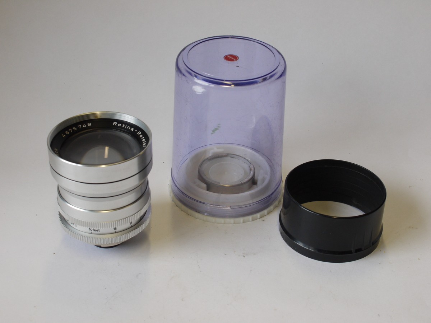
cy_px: 162
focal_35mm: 60
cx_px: 216
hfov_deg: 32.2
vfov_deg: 24.4
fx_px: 747
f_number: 8
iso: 400
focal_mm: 30
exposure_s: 1/80
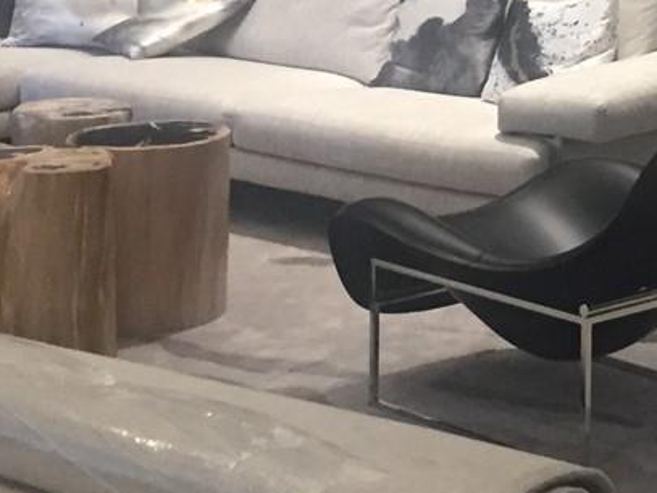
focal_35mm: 114
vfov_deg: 12.5
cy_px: -181
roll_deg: -1.7
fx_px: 2163
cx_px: 764
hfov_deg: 16.6
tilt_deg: -1.2
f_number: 2.2
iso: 250
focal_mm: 4.15
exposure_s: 1/30
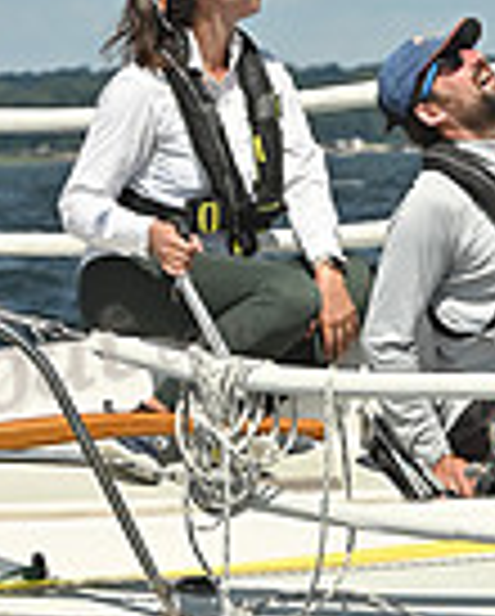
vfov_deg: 3.7
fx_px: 9447
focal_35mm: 517
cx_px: 488
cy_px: 99
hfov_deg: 3.0
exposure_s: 1/1250
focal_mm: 130
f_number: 10
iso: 250
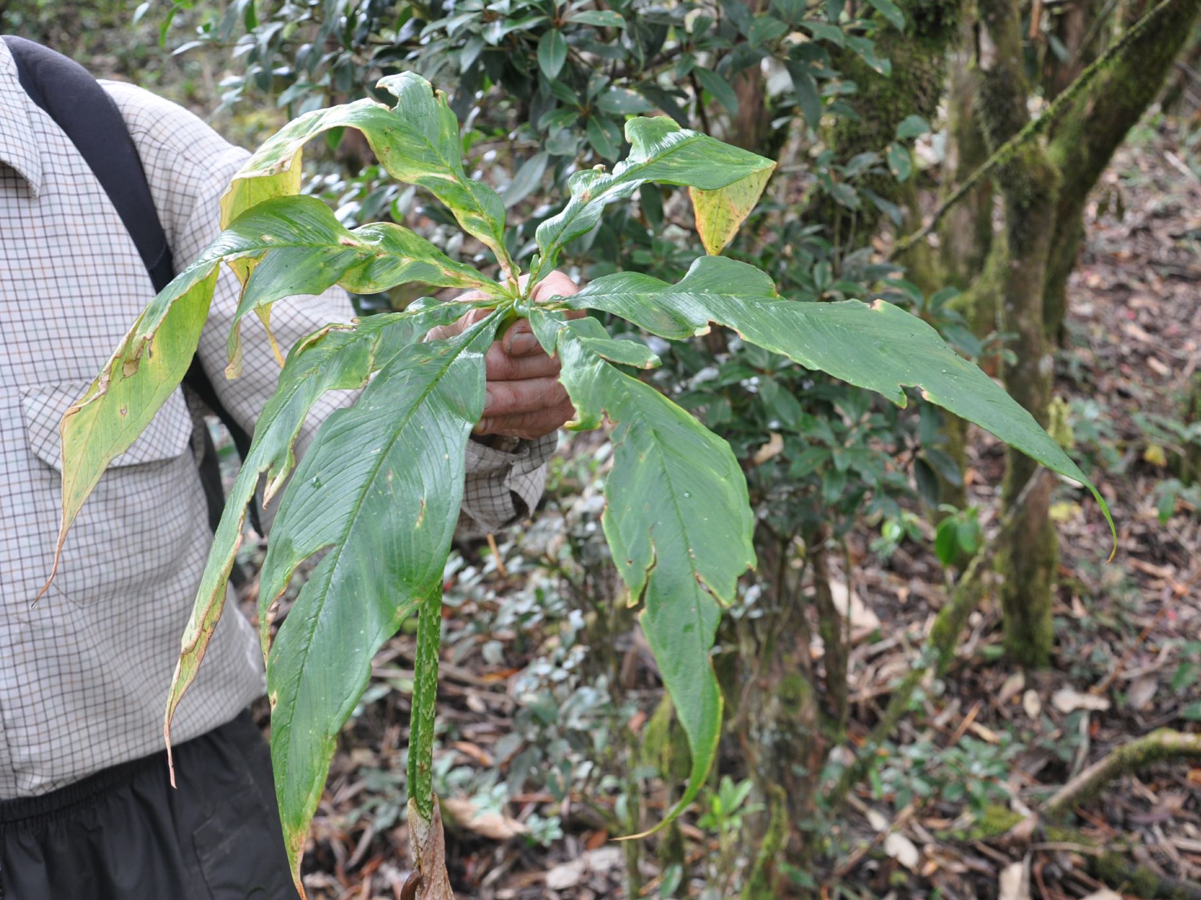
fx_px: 1442
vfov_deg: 34.7
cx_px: 581
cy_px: 458
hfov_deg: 45.2
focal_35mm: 42
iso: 250
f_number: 5.6
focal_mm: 25
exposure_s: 1/30
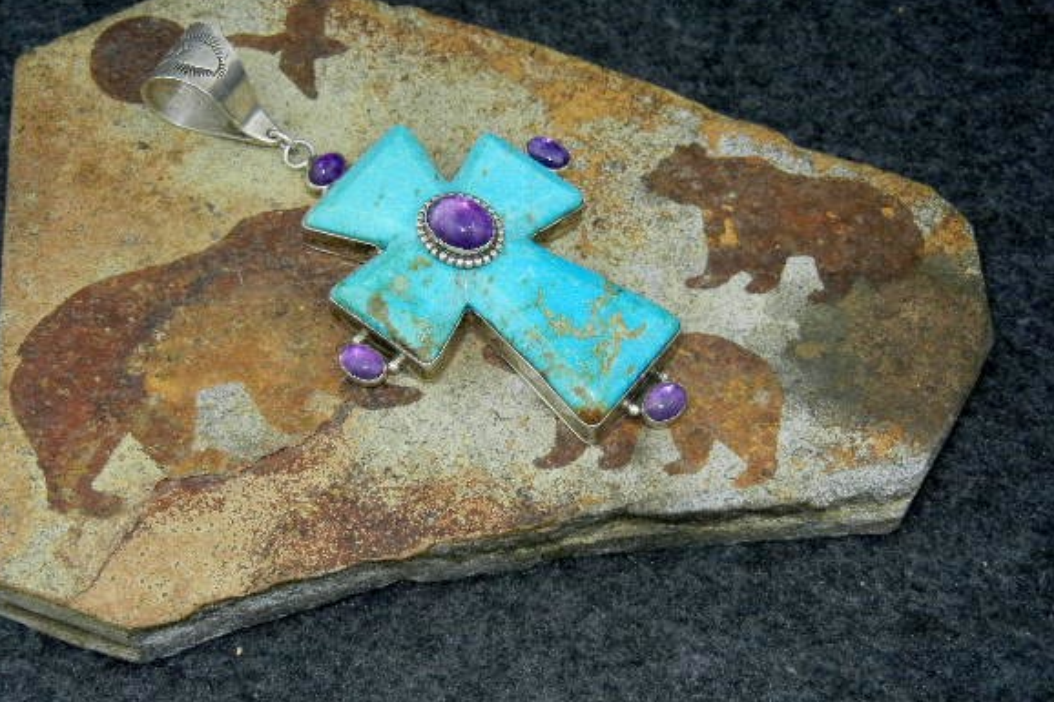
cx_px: 476
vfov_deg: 20.0
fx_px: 1990
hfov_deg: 29.6
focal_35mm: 68
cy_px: 357
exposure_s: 1/30
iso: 551
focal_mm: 10.6
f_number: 4
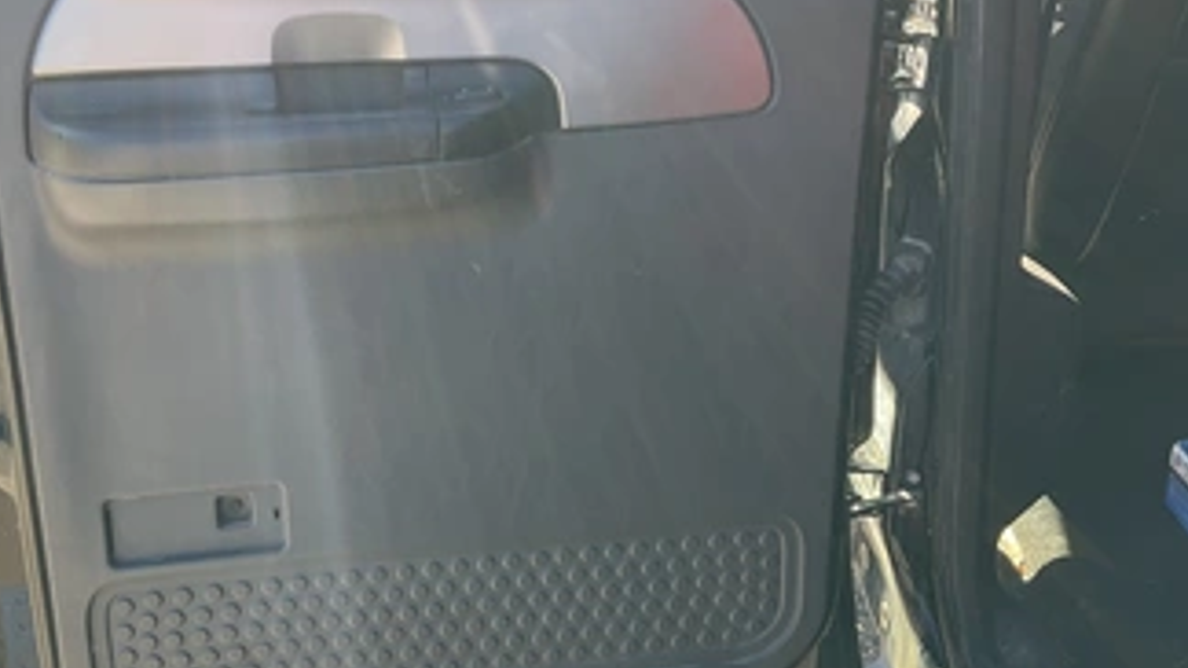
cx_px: 499
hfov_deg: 51.4
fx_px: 1228
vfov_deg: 30.4
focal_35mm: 39
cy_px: 308
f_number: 1.8
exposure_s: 1/147
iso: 20
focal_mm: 3
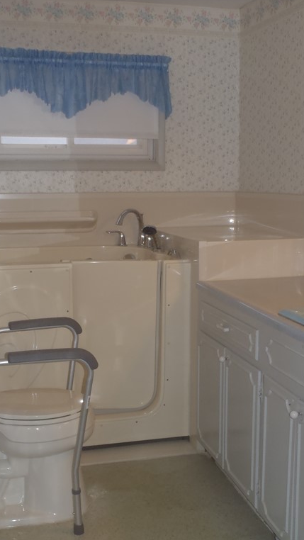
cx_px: 142
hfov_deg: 29.0
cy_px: 269
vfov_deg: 49.4
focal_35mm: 41
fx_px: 587
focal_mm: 5
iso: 100
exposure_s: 1/30
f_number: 3.9
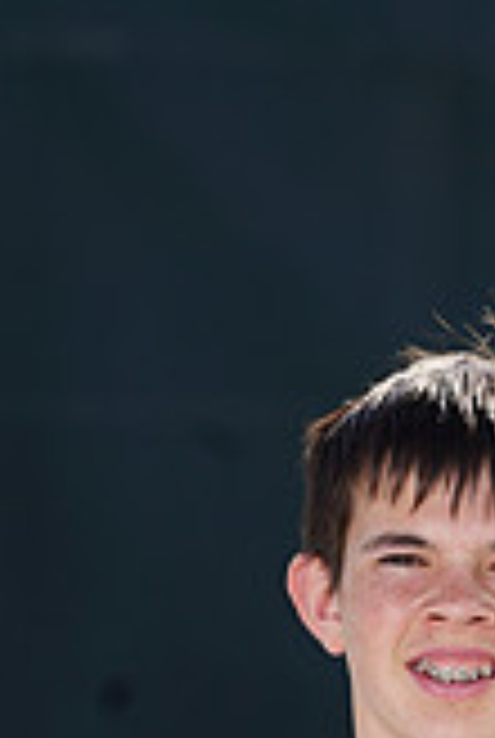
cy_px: 1264
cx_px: 542
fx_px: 18114
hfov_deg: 1.6
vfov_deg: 2.3
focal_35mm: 882
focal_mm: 250
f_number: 8
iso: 100
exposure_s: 1/250
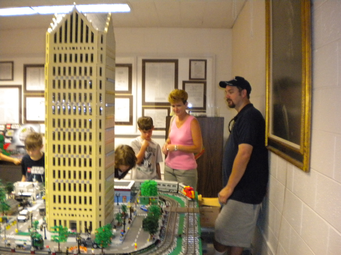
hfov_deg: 52.6
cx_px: 170
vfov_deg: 40.7
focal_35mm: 35
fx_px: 345
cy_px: 128
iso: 800
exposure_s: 1/36.4
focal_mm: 6.3
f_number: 3.1
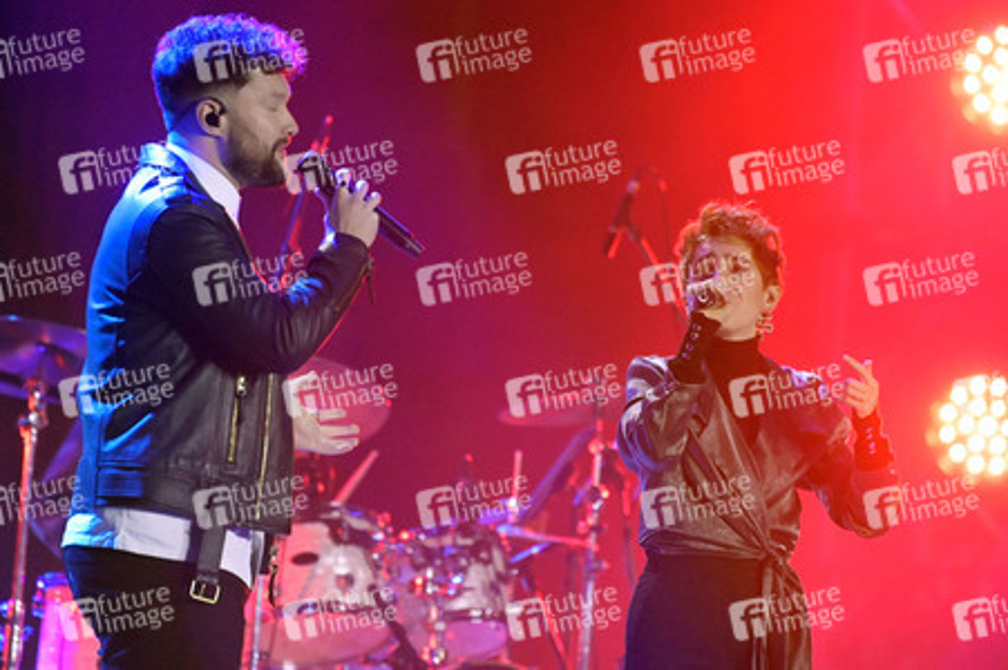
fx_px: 11471
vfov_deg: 3.3
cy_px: 335
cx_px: 504
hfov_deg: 5.0
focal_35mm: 410
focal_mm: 410
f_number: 5.6
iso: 12800
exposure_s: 1/500
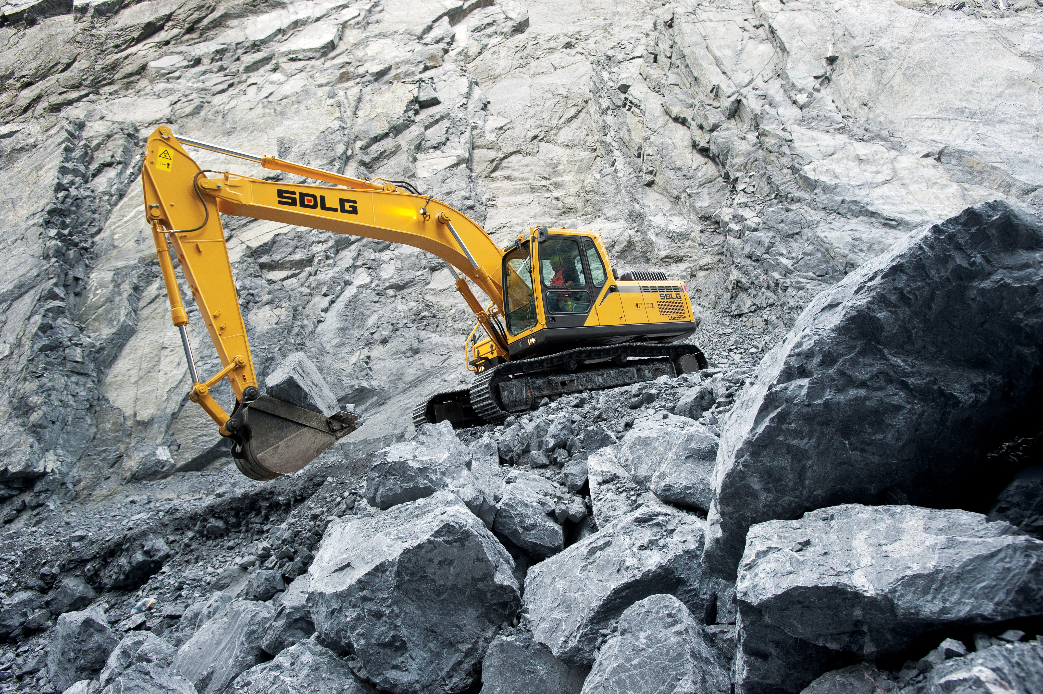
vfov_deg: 53.1
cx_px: 522
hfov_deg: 73.8
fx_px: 695
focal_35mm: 24
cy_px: 347
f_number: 4.5
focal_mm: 24
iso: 200
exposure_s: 1/125
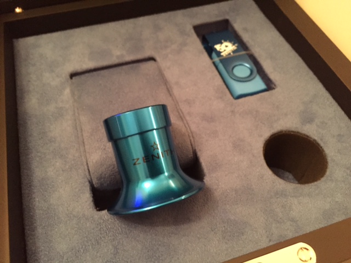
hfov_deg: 61.7
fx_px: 294
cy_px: 132
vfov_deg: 48.2
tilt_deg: -58.7
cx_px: 176
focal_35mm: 29
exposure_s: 1/15
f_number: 2.2
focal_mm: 4.15
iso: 800
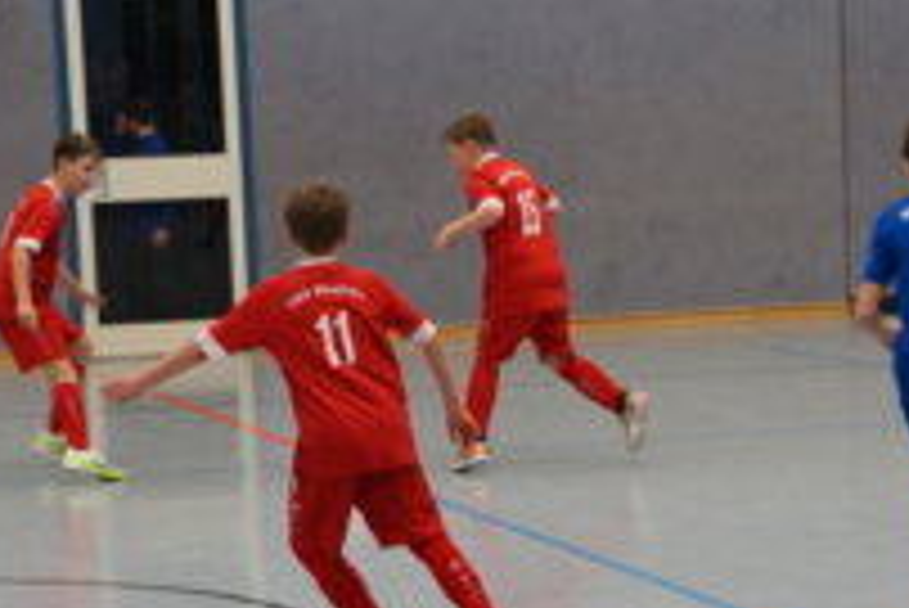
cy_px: 536
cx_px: 540
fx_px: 3967
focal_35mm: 157
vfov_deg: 8.7
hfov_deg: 13.1
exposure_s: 1/100
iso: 2000
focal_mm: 53
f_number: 7.1
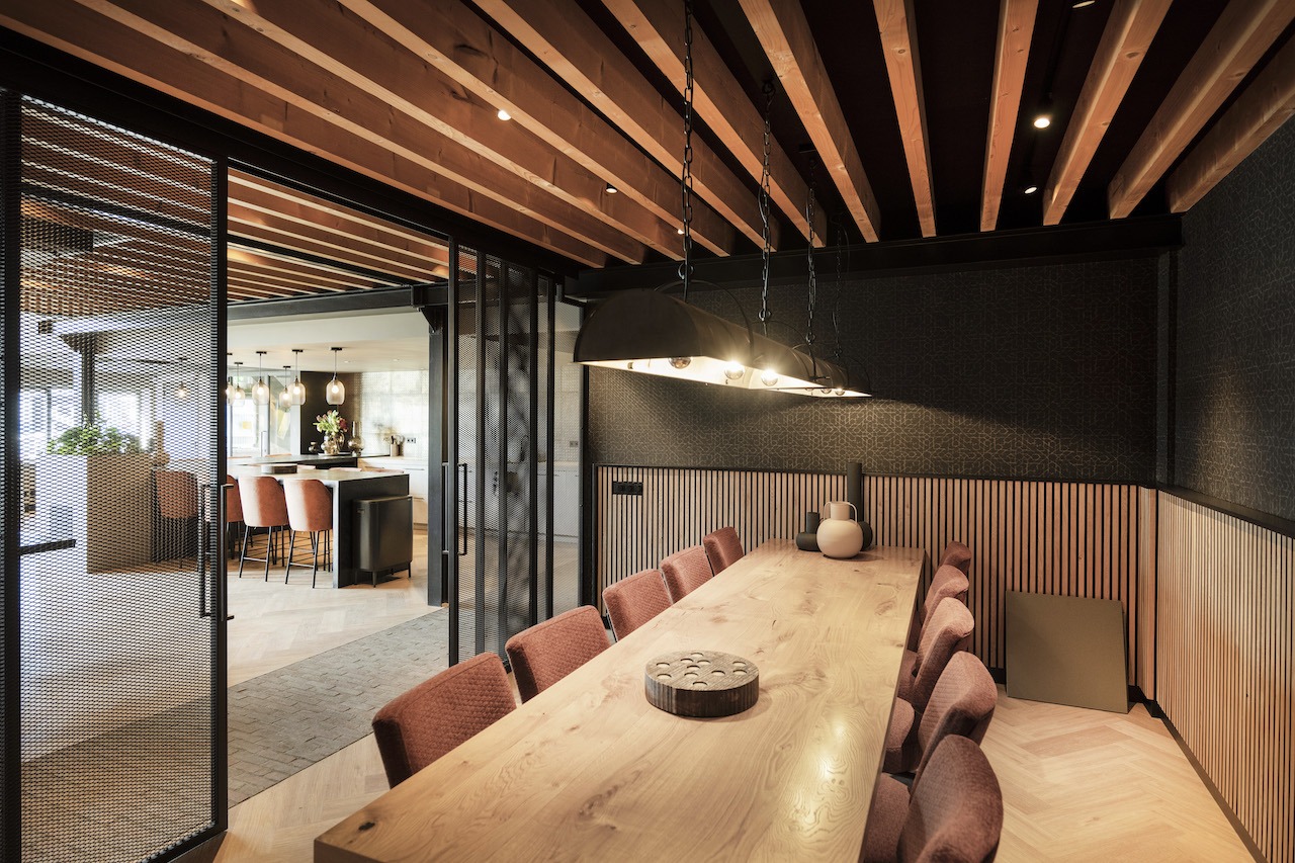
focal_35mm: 19
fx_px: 683
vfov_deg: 64.5
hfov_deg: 86.9
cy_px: 432
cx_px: 648
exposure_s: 1/20
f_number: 4
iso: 400
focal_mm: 19
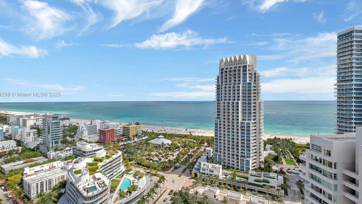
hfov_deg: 95.9
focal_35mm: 17
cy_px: 95
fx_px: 163
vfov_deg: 63.9
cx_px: 178
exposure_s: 1/1600
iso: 100
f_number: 8
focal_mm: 10
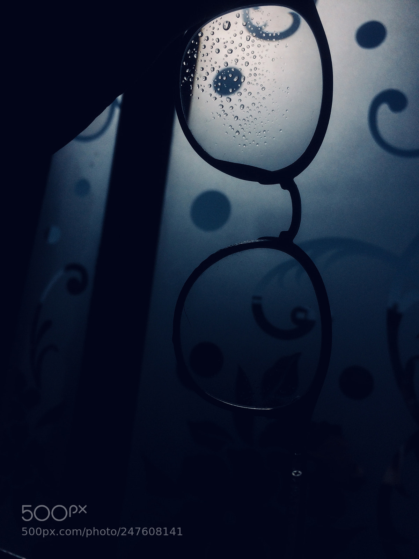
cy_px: 280
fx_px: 468
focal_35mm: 29
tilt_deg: +2.7
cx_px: 210
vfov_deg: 61.7
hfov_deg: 48.2
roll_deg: -7.0
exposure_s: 1/41667
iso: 32
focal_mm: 4.15
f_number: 2.2
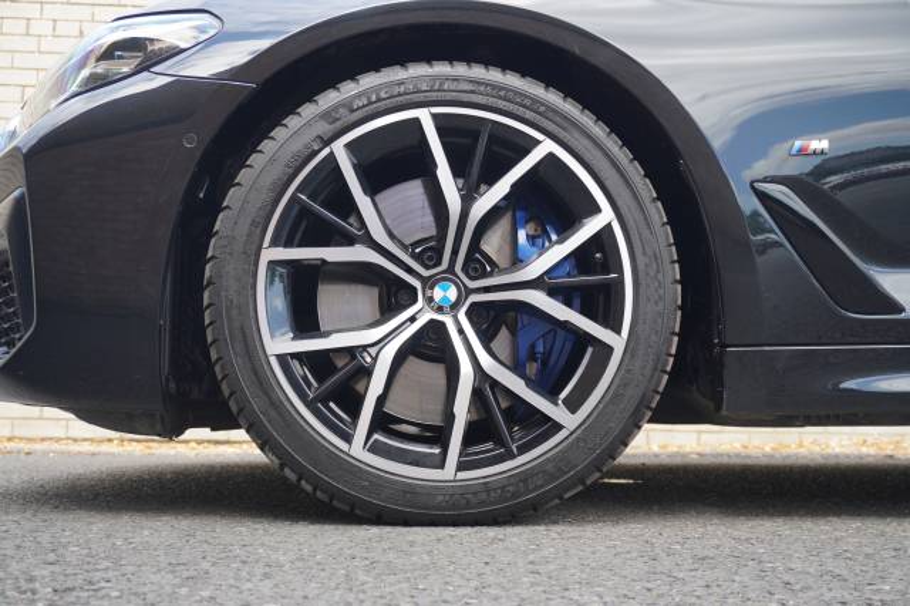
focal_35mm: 42
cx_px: 455
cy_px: 303
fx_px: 1061
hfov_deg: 46.4
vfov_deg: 31.9
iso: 100
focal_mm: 28
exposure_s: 1/60
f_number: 4.5
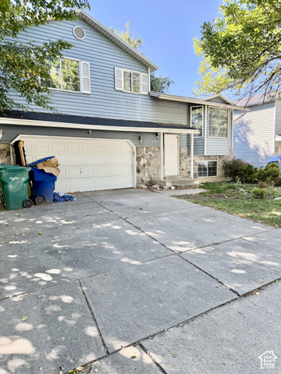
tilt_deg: -6.7
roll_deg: +1.3
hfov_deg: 56.8
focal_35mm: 24
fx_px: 260
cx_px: 140
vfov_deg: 71.6
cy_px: 187
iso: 100
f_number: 1.78
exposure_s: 1/501
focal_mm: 6.76
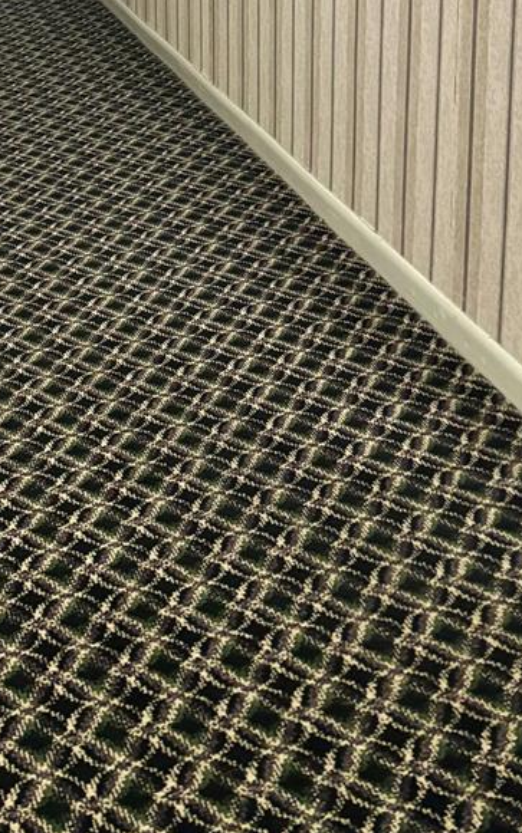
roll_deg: +3.9
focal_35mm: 57
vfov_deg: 32.6
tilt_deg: -13.9
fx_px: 1296
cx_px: -112
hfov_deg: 21.1
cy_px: -16
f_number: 1.6
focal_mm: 5.96
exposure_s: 1/30
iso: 640
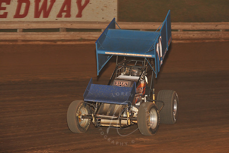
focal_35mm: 150
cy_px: 78
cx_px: 122
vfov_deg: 9.1
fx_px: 953
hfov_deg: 13.7
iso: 1000
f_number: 6.3
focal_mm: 135
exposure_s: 1/320
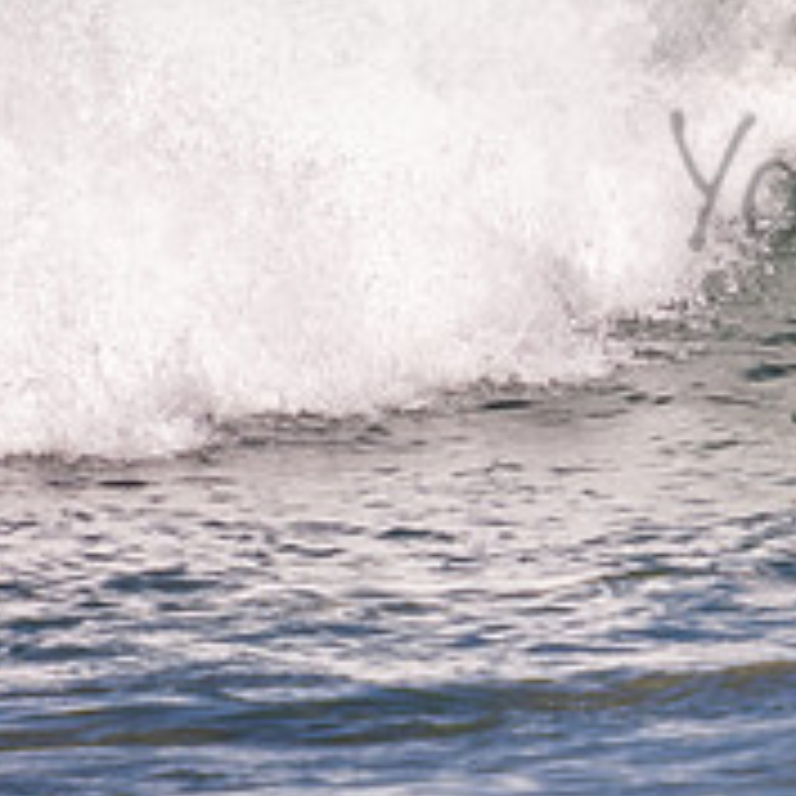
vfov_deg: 1.5
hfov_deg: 1.5
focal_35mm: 1169
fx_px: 30413
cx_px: 1133
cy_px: 142
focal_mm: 280
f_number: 5.6
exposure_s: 1/1250
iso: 180
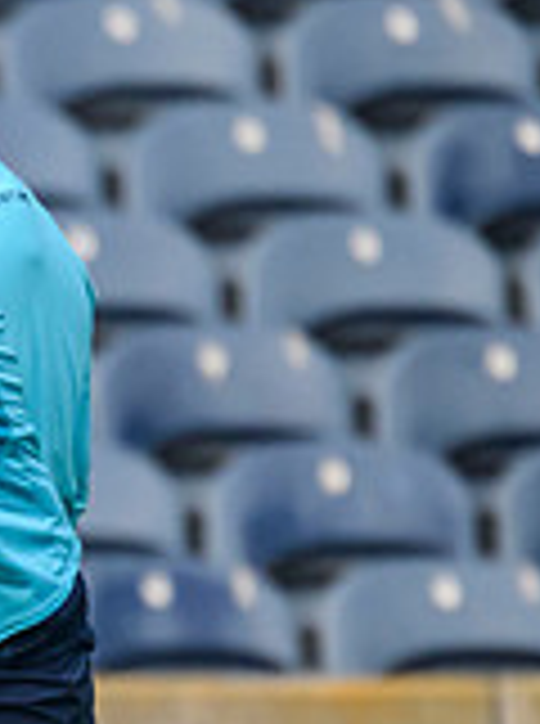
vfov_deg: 0.6
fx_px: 66784
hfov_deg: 0.5
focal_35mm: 3198
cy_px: 600
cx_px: -806
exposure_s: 1/1600
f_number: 5.6
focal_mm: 784
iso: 2500
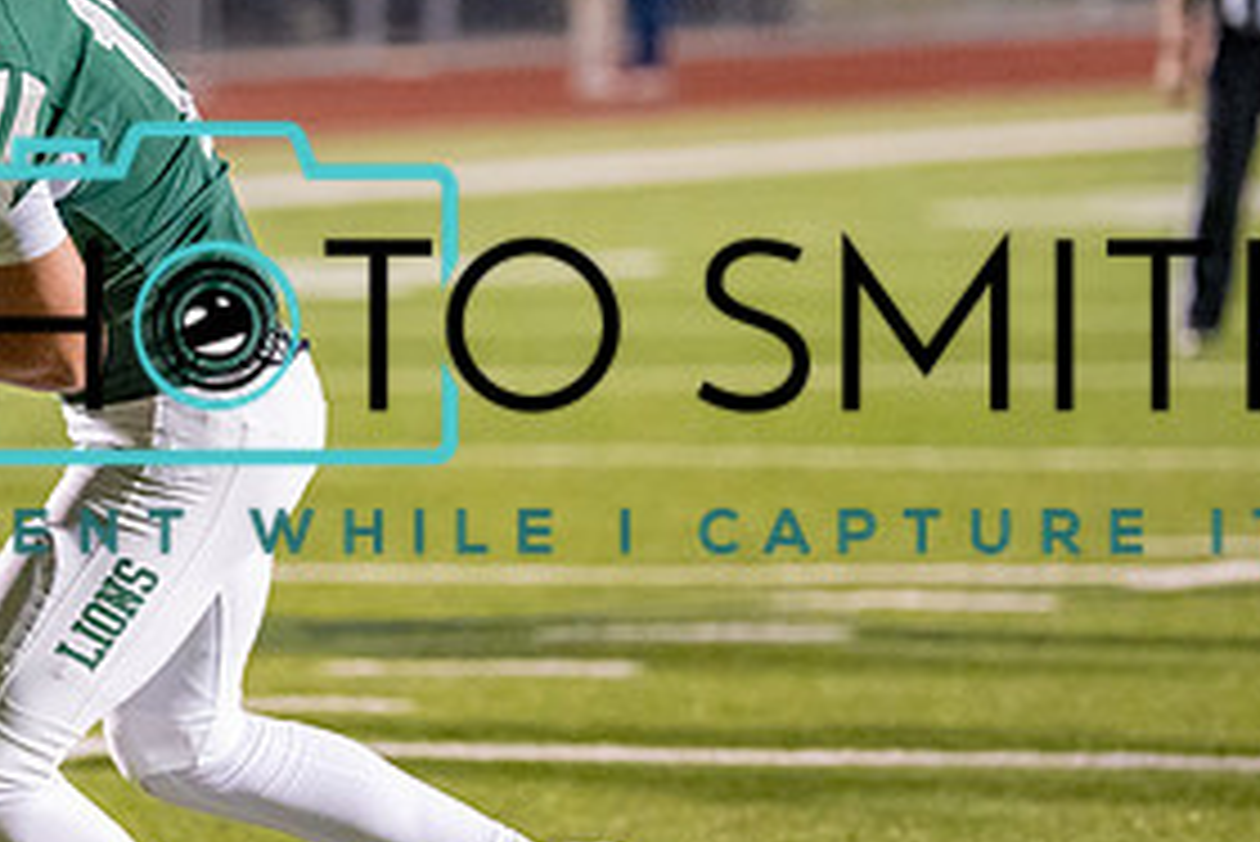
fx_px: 10890
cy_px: 390
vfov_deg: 4.4
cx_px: 61
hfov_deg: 6.6
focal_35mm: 311
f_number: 2.8
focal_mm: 127
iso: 10000
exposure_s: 1/1000
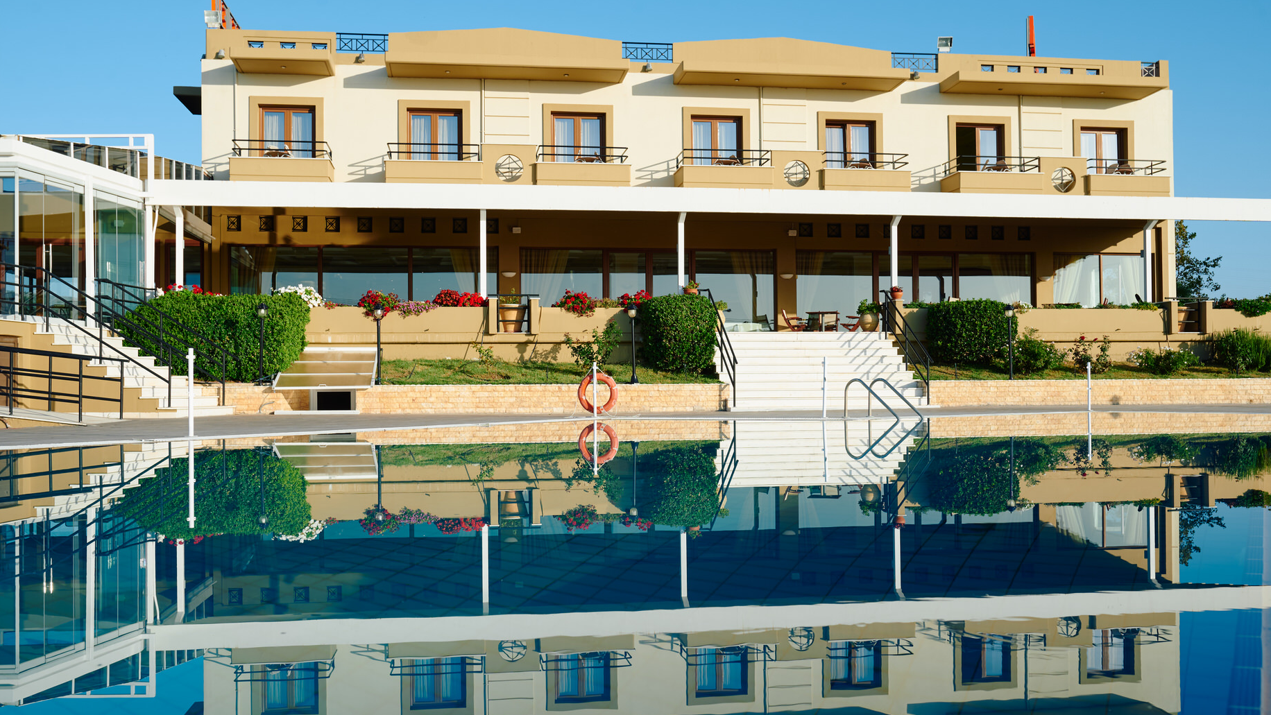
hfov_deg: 54.0
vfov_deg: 32.0
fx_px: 1247
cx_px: 640
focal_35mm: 37
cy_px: 380
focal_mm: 35
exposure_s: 1/320
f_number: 9
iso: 100
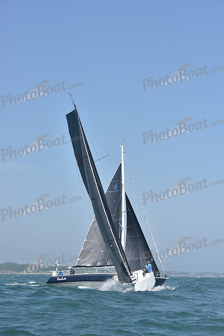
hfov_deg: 18.2
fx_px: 700
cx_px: 112
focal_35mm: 75
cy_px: 168
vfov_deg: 27.0
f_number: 9
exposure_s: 1/1000
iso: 320
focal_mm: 75
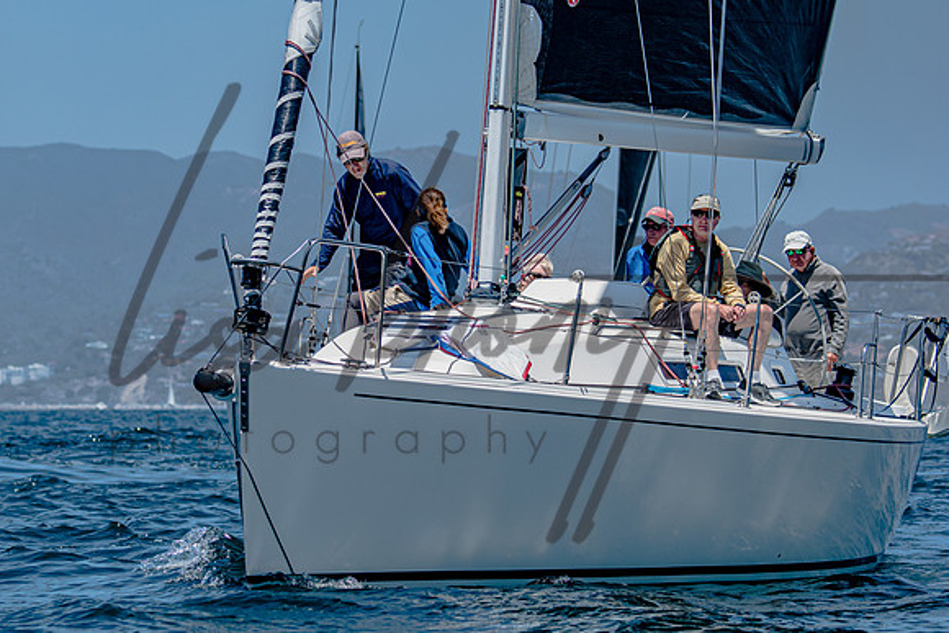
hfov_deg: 8.4
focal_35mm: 245
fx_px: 6469
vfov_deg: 5.6
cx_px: 355
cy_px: 250
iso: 200
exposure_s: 1/1600
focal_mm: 130
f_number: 5
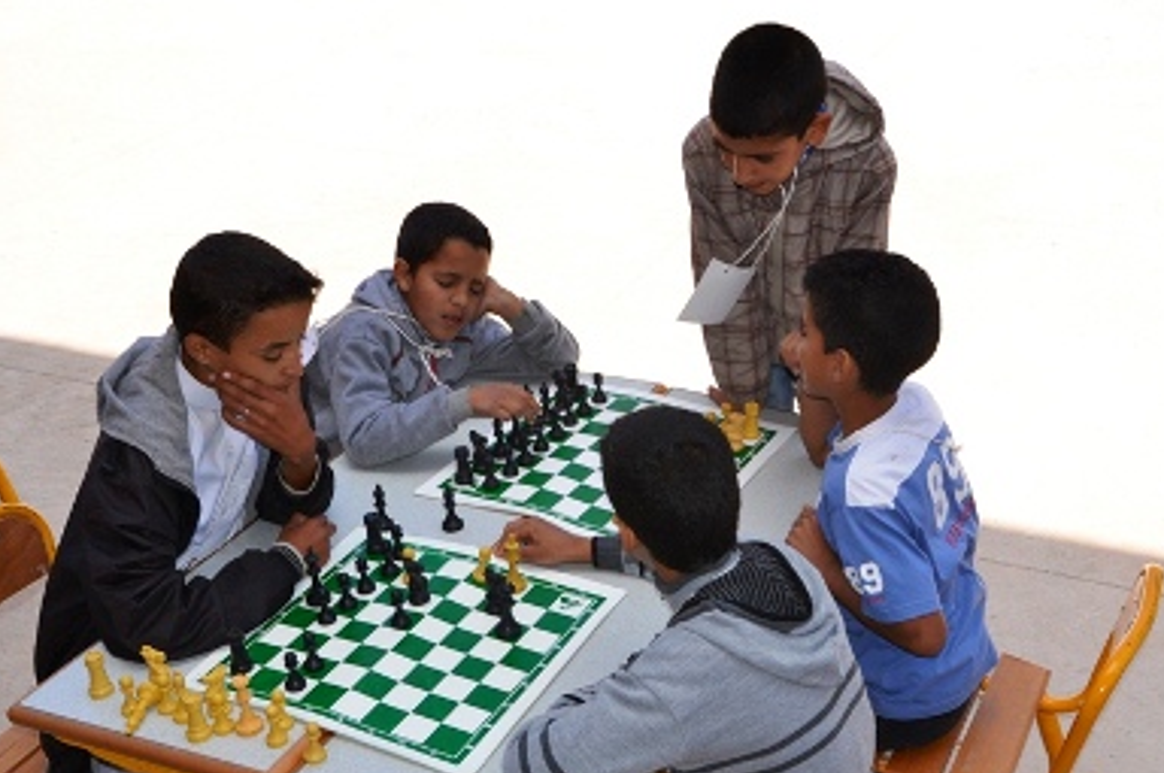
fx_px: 1582
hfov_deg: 40.4
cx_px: 624
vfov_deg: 27.4
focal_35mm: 49
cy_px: 437
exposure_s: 1/200
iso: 100
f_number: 9
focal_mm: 28
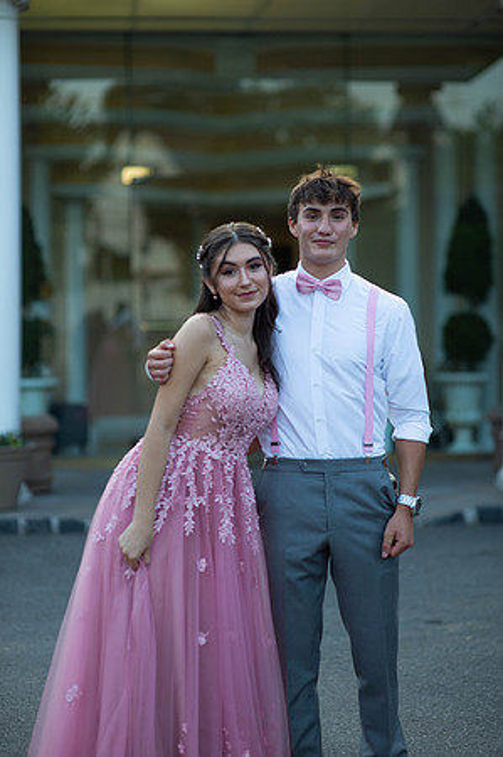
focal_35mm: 85
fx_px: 1785
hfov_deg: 16.0
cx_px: 252
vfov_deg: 23.9
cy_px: 378
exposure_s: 1/1000
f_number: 2
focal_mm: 85
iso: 250
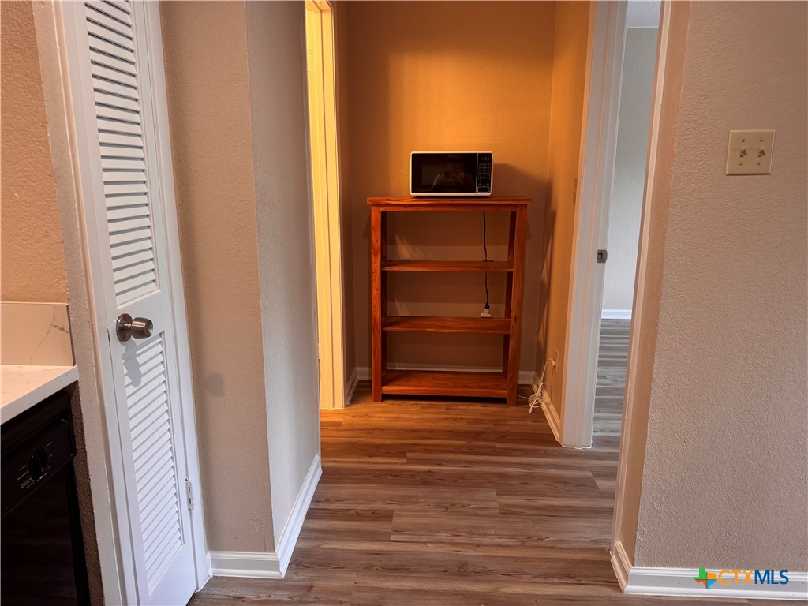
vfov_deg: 56.8
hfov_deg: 71.6
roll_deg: +0.4
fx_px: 560
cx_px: 404
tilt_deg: -12.8
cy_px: 303
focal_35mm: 24
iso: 160
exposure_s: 1/60
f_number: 1.78
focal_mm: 6.76
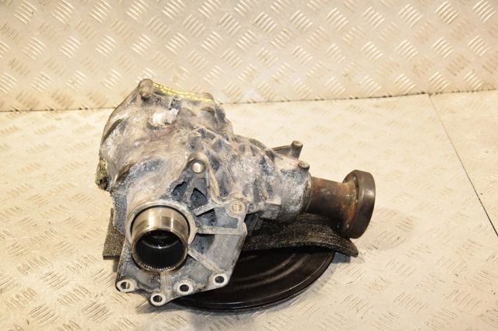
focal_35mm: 52
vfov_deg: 25.7
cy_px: 166
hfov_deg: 37.9
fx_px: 726
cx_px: 249
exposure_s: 1/200
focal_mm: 35
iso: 800
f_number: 5
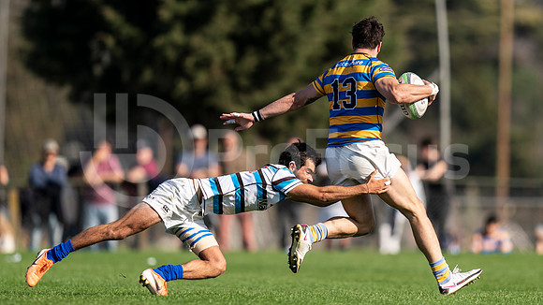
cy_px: 151
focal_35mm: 670
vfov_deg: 1.8
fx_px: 9642
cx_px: 282
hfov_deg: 3.2
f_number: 2.8
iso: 100
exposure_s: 1/1250
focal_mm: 400
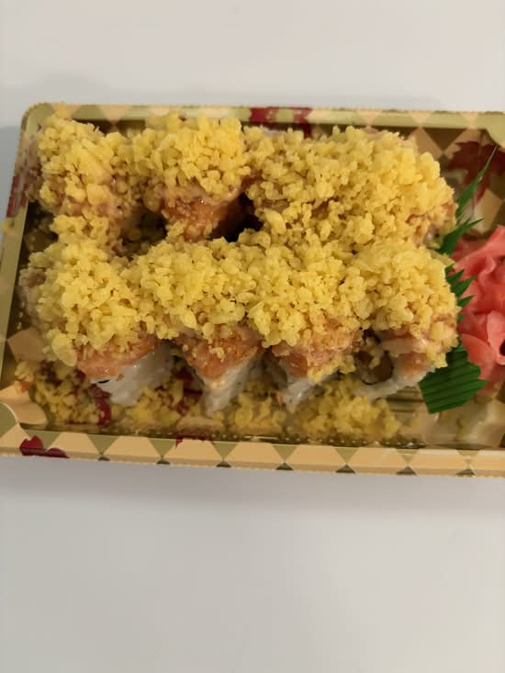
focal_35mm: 26
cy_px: 336
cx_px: 252
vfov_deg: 67.3
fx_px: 506
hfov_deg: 53.1
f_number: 1.6
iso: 320
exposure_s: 1/60
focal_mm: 5.96
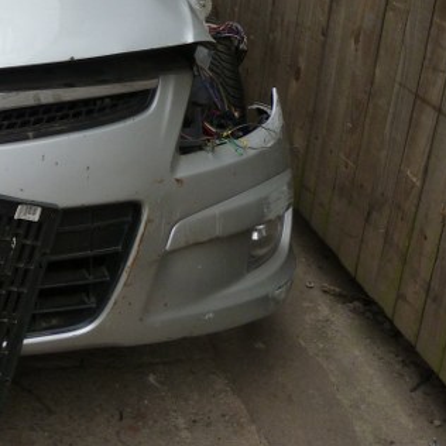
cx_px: -56
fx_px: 816
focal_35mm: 56
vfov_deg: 29.2
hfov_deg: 27.7
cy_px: 37
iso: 125
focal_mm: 4.5
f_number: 4
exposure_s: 1/200
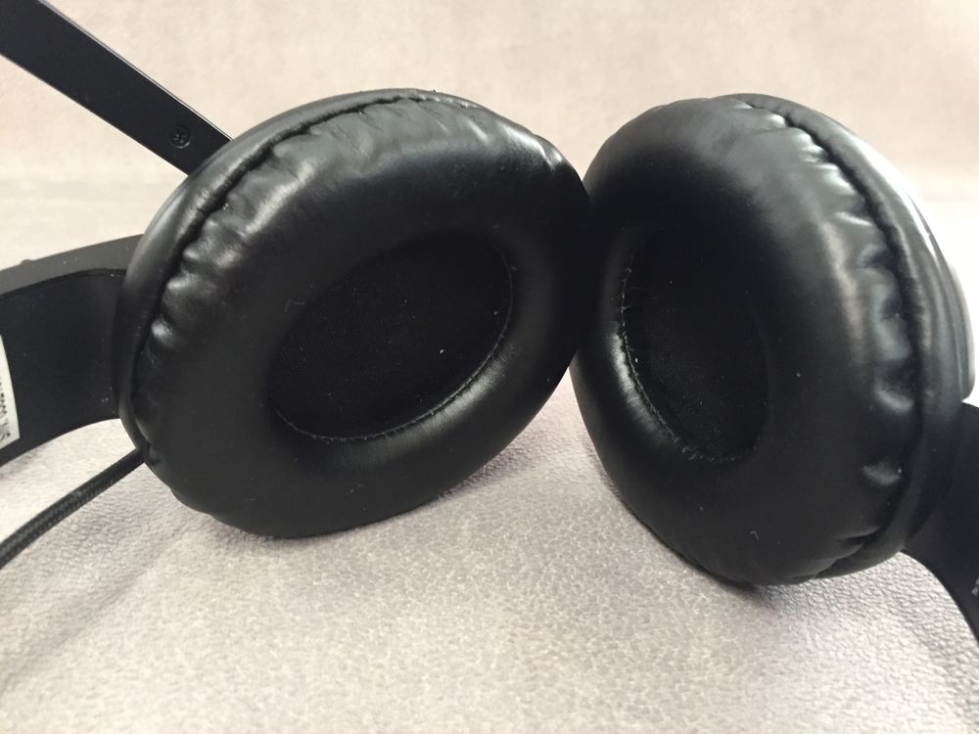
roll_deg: -3.3
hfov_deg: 61.7
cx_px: 490
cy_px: 367
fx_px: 820
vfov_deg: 48.2
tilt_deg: -21.0
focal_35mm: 29
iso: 250
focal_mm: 4.15
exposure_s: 1/17
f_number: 2.2
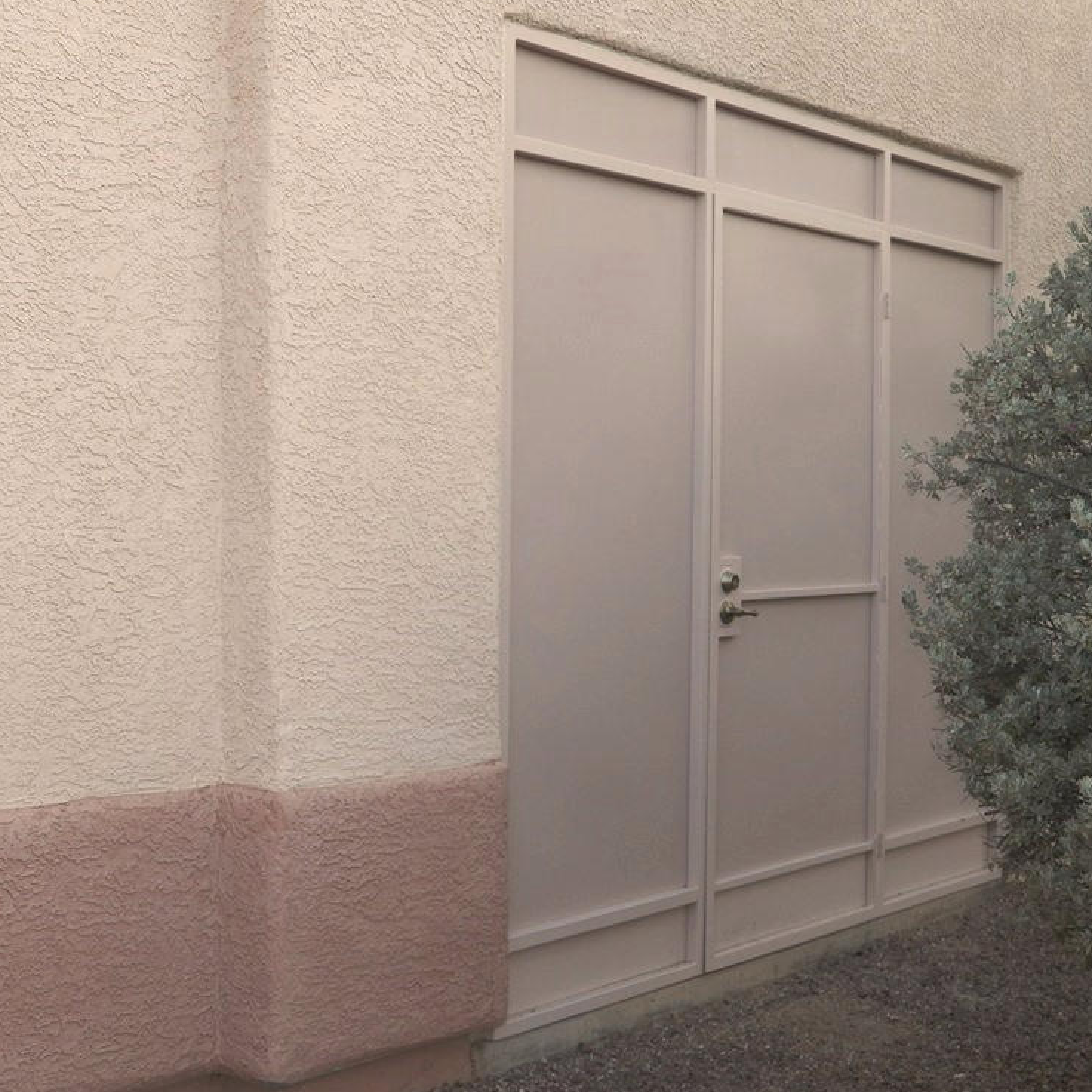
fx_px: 1713
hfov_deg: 35.2
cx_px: 418
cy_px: 548
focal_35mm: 48
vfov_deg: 35.4
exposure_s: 1/160
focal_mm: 7.1
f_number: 3.2
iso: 125
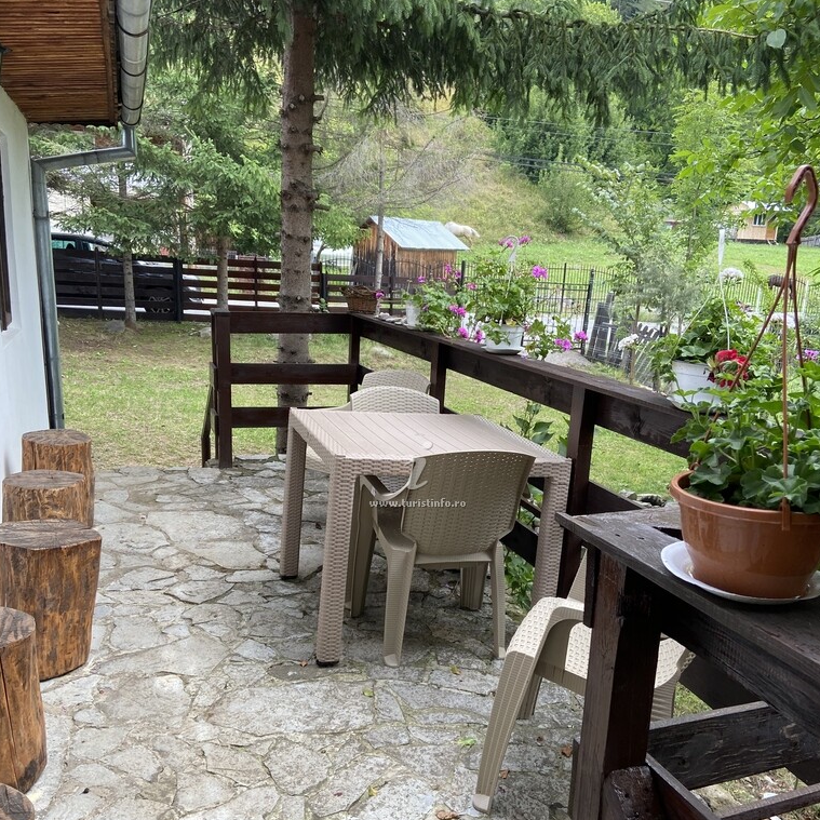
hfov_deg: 52.5
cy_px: 467
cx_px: 412
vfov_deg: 52.4
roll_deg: -1.8
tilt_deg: -14.4
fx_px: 831
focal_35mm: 31
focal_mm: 4.25
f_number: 1.8
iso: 40
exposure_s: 1/122
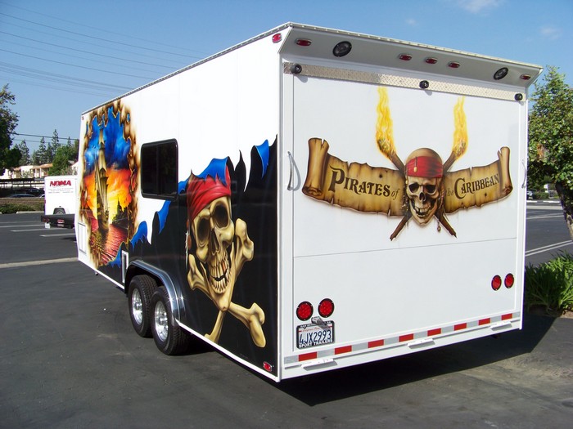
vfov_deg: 39.7
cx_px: 286
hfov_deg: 51.4
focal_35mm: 36
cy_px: 214
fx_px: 596
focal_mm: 5.85
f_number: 4
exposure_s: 1/640
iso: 72
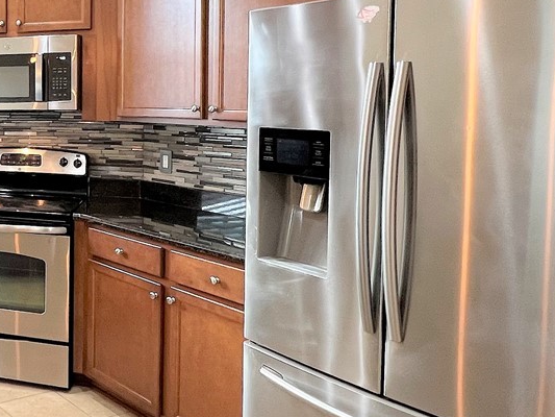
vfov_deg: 36.4
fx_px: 625
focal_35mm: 39
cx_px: -79
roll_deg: +0.4
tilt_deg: -3.6
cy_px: 133
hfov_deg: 38.2
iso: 200
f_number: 1.8
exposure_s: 1/60
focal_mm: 1.57
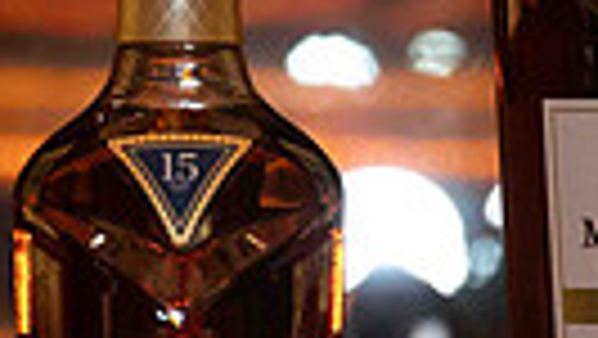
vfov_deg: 2.5
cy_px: 185
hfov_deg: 4.4
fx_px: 7695
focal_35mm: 485
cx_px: 682
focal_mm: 90
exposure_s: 1/60
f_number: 6.3
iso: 5600
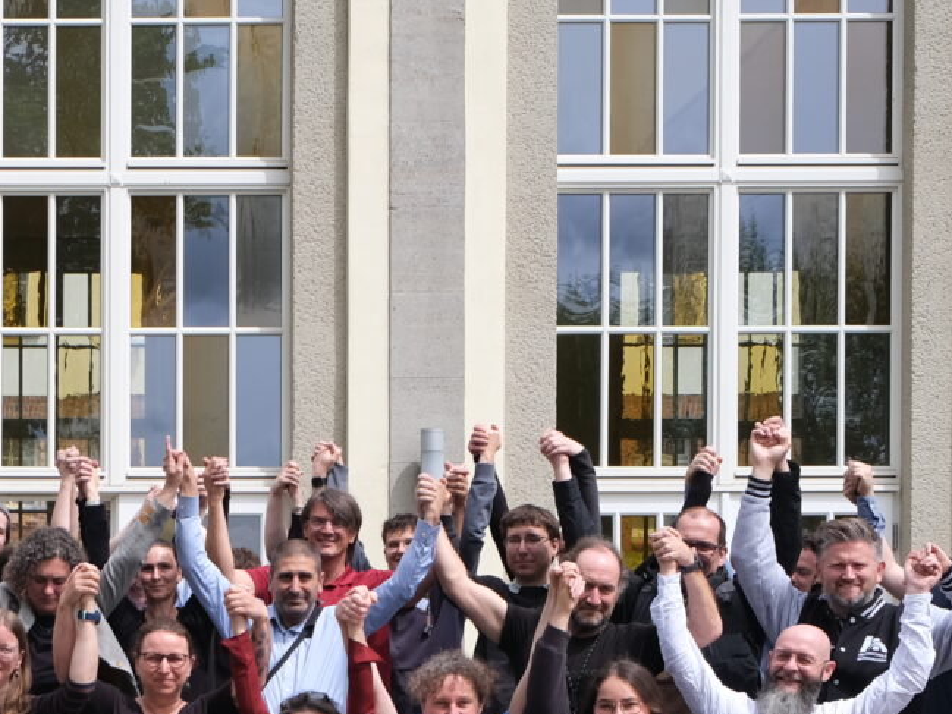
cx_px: -100
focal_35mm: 88
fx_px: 2421
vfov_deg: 16.4
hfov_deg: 21.1
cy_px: 751
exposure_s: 1/350
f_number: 5.6
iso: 160
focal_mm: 19.6
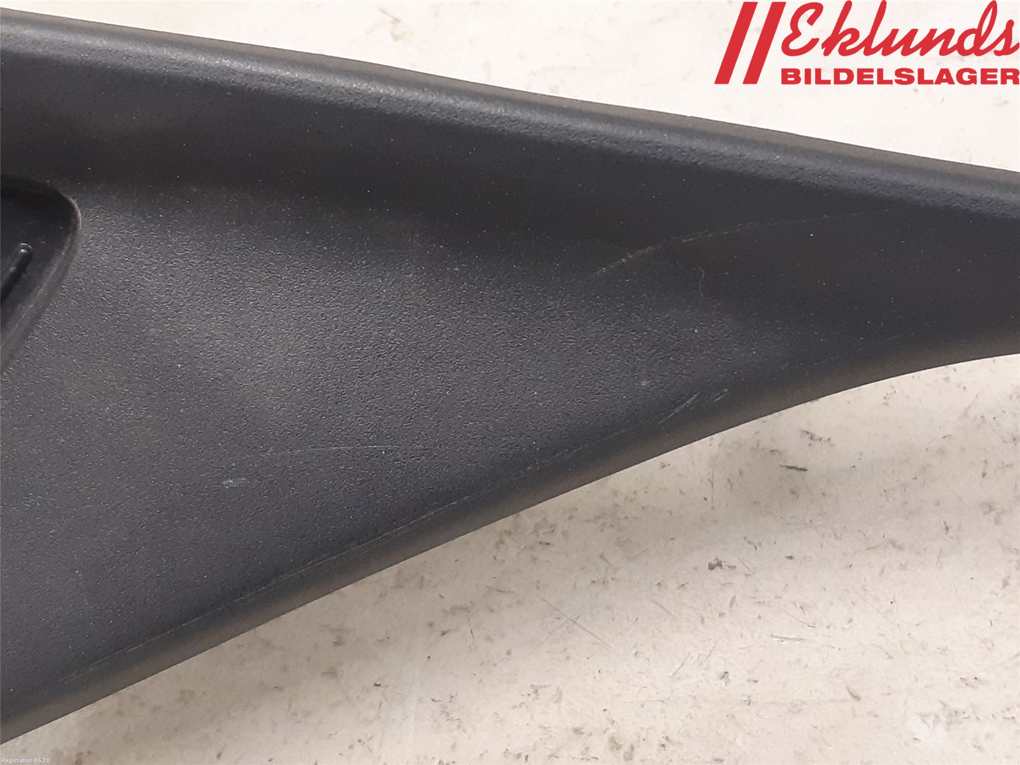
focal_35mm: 26
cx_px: 510
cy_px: 382
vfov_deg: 53.1
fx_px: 766
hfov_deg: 67.3
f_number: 1.7
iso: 250
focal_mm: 3.93
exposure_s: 1/33
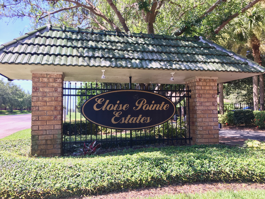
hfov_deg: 61.7
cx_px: 132
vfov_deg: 48.2
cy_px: 100
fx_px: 222
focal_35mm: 29
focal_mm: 4.15
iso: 25
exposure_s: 1/162
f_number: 2.2
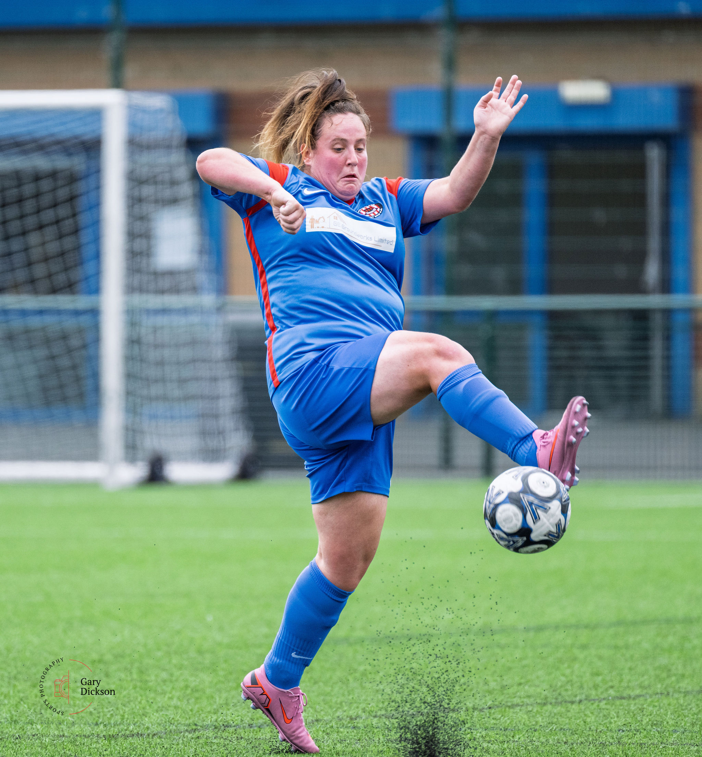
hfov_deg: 3.0
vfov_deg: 3.3
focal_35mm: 555
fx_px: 13248
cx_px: 205
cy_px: 387
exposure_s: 1/1600
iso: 1000
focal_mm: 400
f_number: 5.6
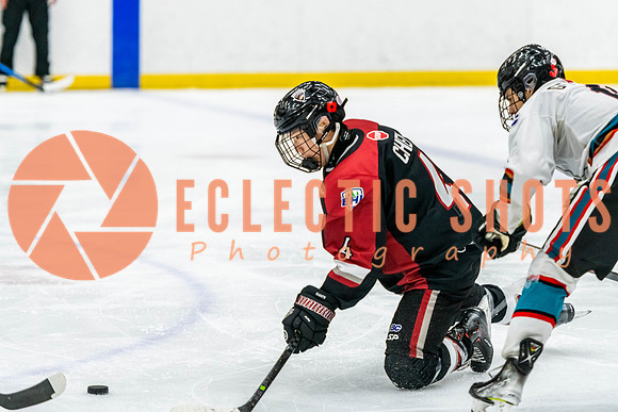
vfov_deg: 7.2
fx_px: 3264
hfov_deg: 10.8
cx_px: 355
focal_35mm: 190
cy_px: 169
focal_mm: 155
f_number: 2.8
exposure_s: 1/640
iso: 2500
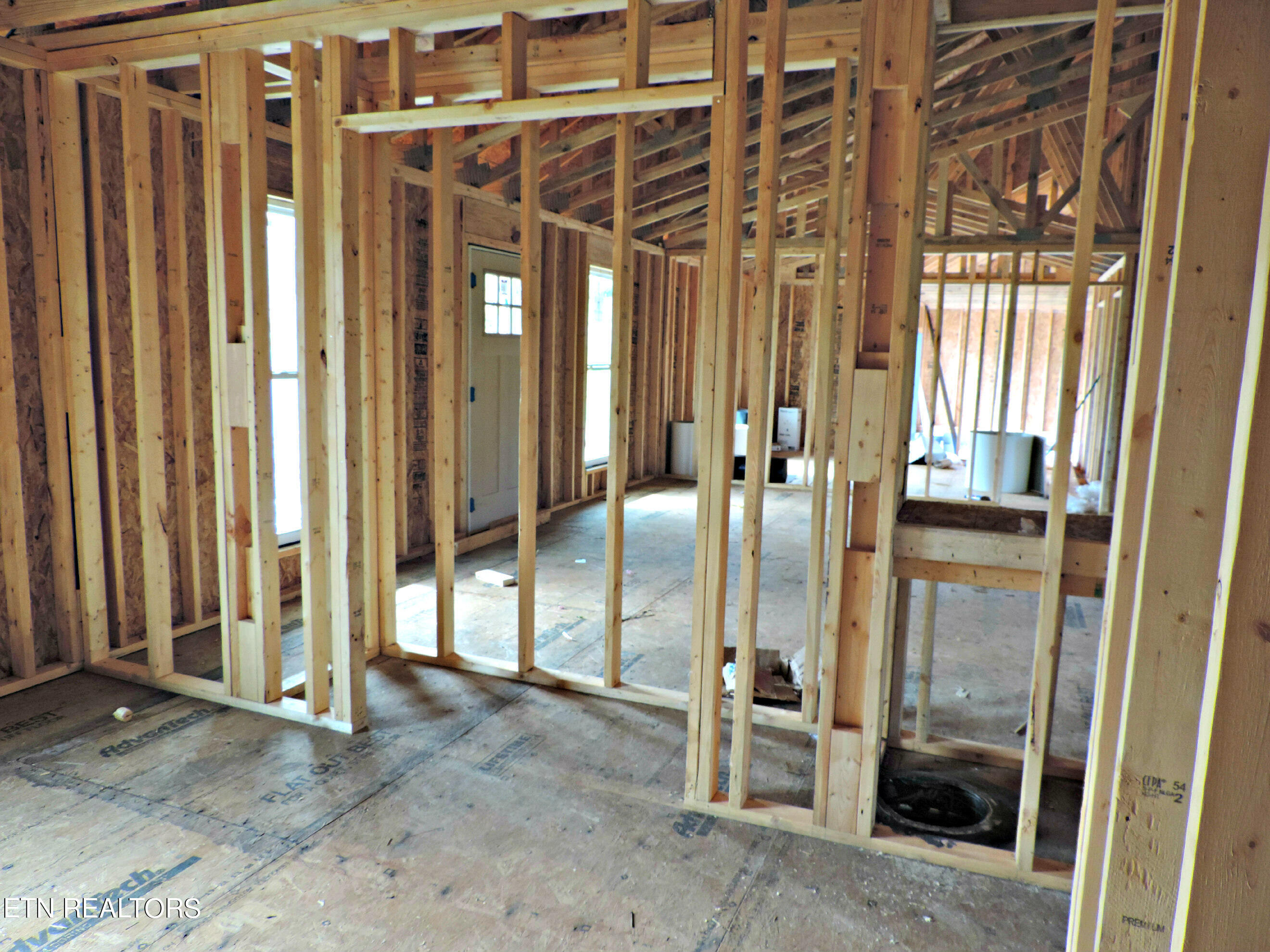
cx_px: 635
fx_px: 881
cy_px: 476
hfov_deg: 71.6
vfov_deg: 56.8
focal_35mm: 24
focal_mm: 4.3
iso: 160
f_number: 3
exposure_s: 1/30
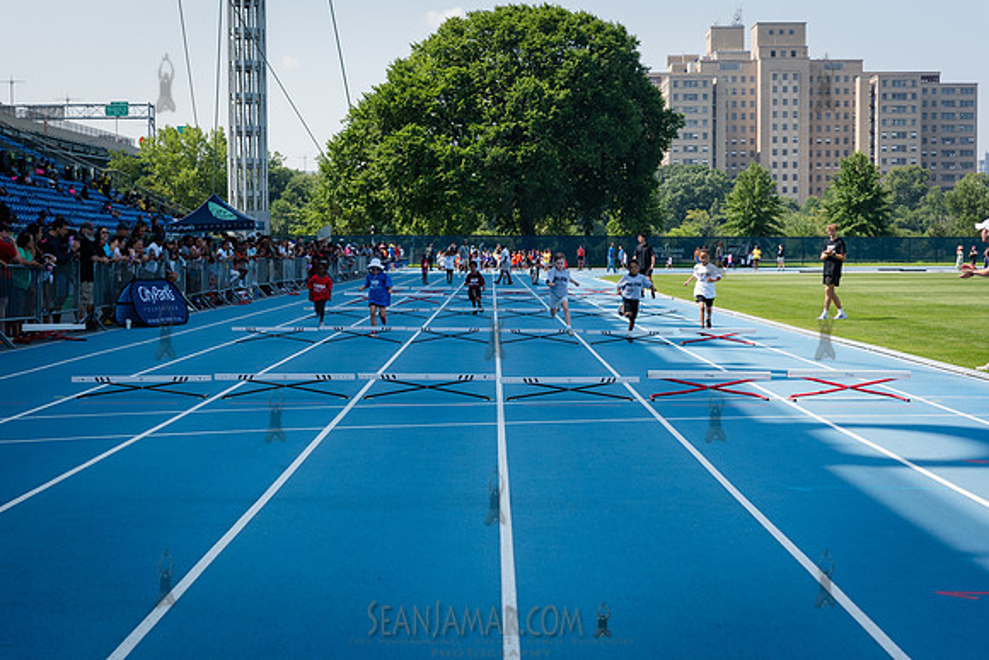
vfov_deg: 23.2
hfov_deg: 34.3
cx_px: 494
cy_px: 330
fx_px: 1604
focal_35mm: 58
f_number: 5.6
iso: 400
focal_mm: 58
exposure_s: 1/800
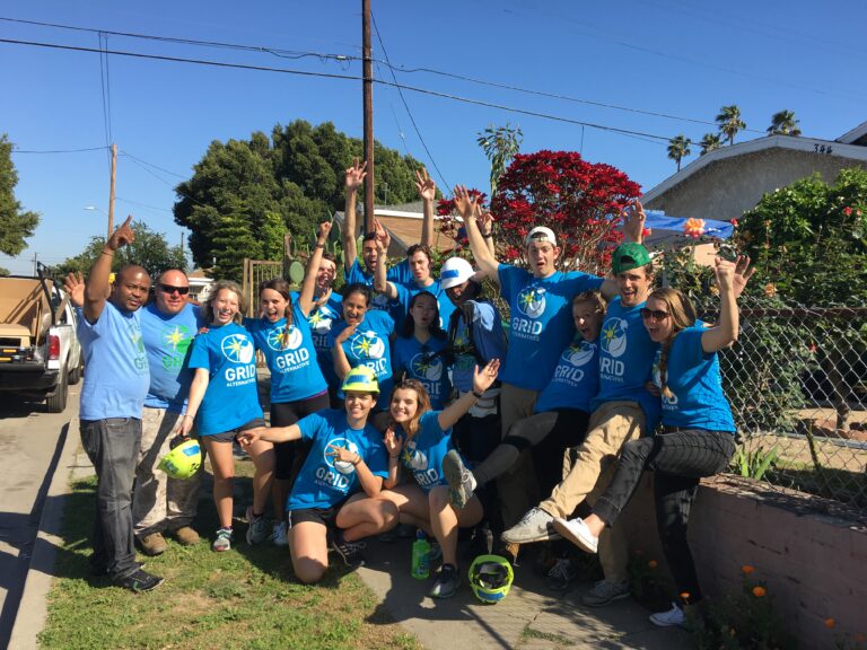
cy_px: 325
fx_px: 726
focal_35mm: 29
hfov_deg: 61.7
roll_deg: -1.1
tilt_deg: -1.9
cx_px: 434
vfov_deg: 48.2
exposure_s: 1/1131
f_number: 2.2
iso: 25
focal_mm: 4.15
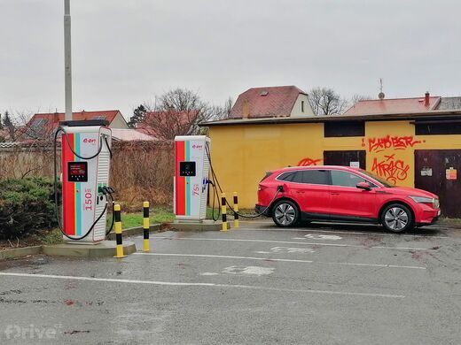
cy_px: 172
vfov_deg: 28.0
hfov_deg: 36.8
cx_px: 230
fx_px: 693
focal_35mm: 52
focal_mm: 5.3
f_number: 1.8
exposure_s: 1/321
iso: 50
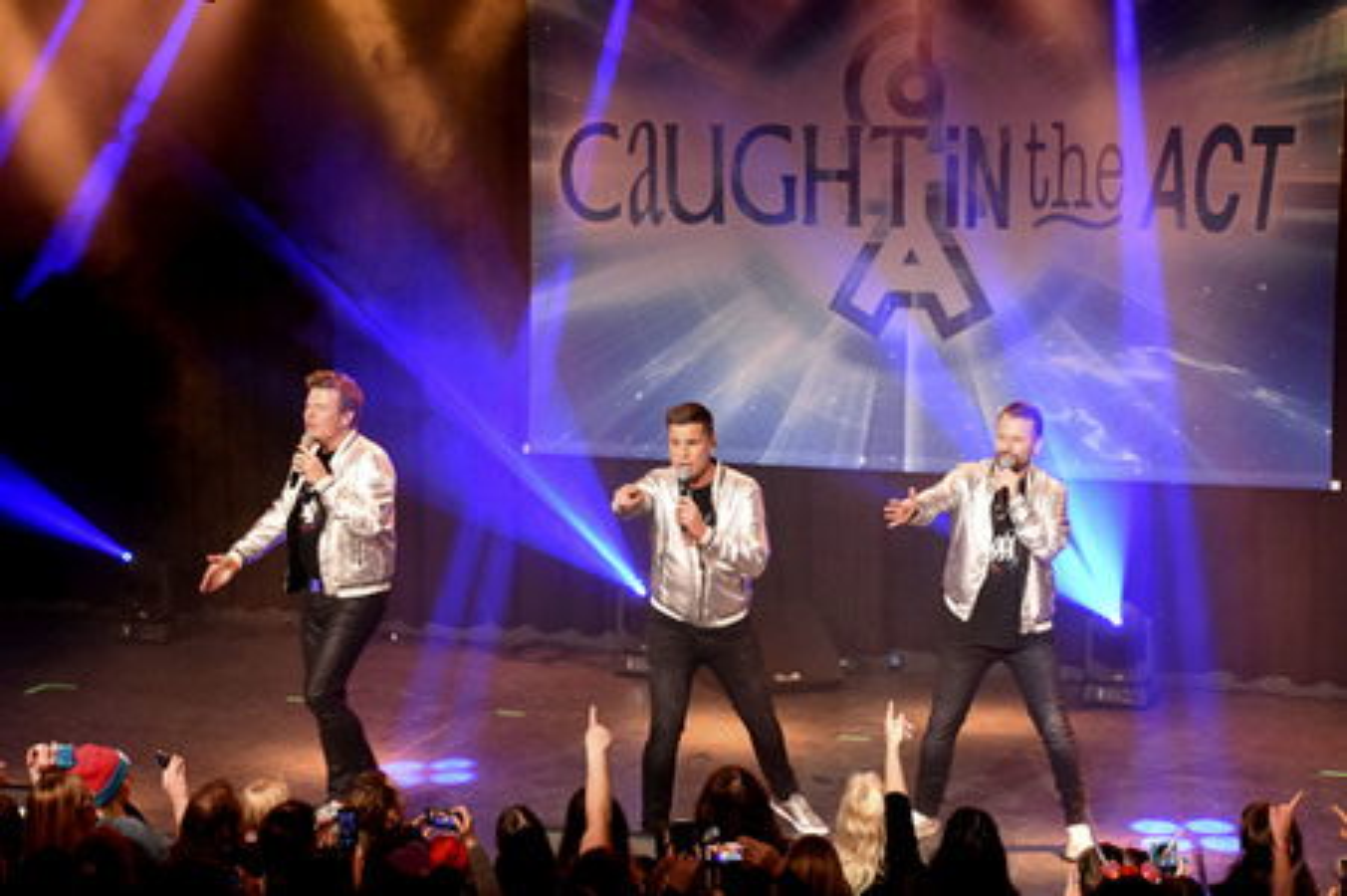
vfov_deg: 17.5
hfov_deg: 26.0
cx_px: 674
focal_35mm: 78
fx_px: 2916
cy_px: 448
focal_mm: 52
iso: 1600
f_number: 5.6
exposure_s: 1/80
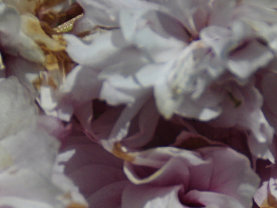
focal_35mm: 1124
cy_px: 216
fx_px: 9000
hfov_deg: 1.8
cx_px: 145
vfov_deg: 1.3
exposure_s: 1/800
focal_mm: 200
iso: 200
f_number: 6.3
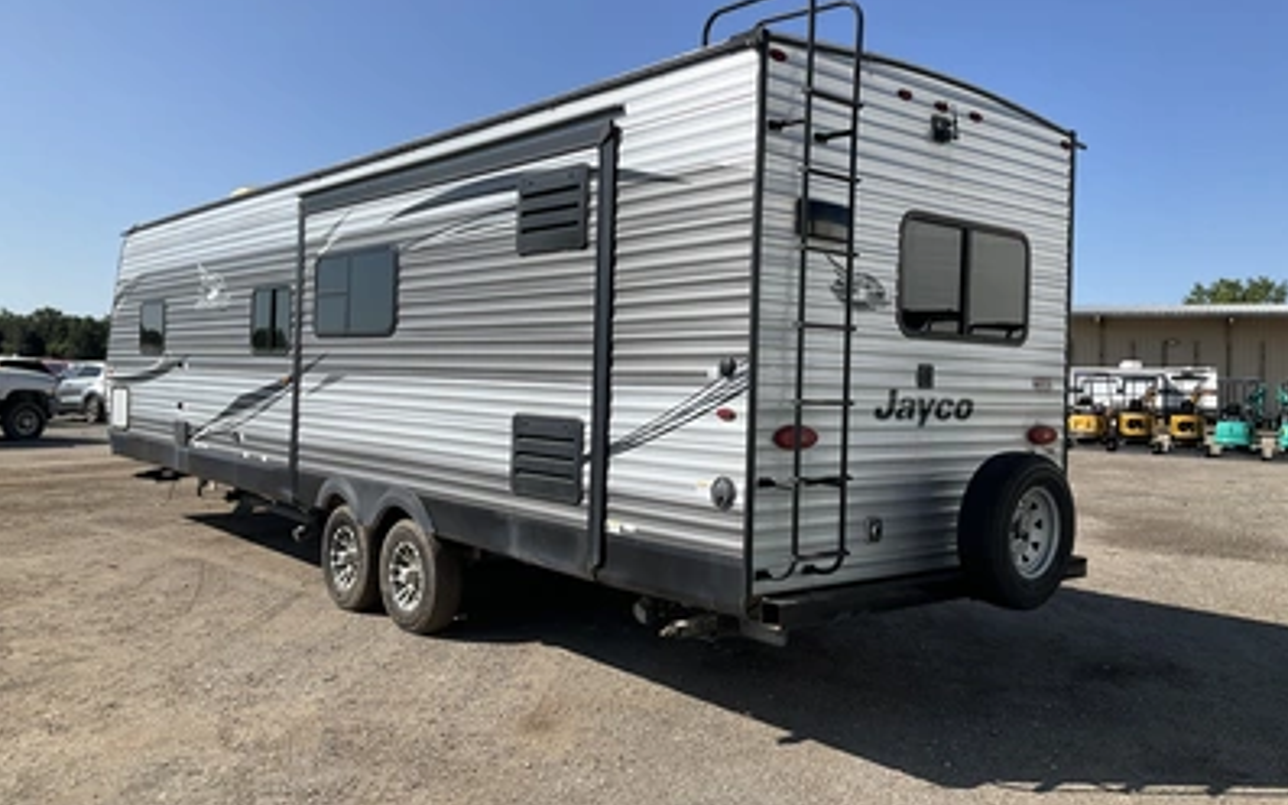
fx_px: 1088
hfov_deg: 61.2
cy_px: 370
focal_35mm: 31
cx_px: 646
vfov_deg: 40.6
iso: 25
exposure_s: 1/2227
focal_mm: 3
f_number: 1.8
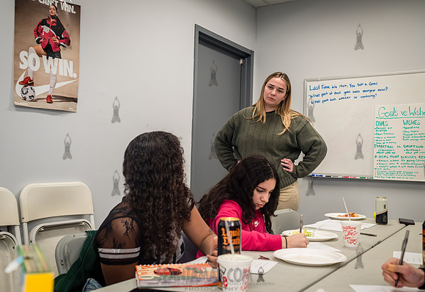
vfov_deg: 35.8
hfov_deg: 50.5
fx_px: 451
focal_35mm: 38
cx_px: 210
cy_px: 137
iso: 2500
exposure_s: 1/320
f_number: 4.5
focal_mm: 35
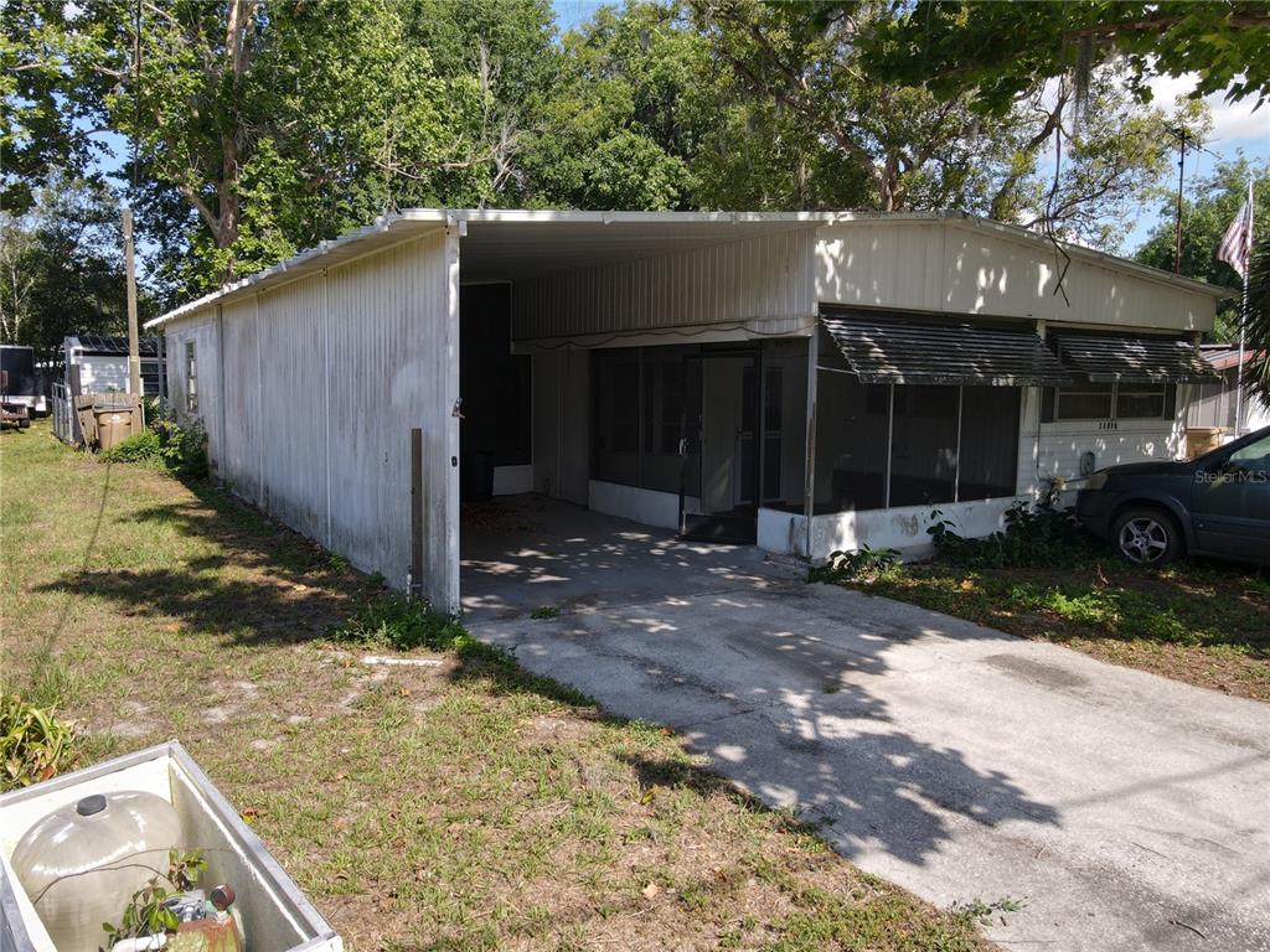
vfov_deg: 56.8
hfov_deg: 71.6
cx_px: 635
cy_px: 476
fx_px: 881
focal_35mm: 24
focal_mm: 4.5
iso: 100
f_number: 2.8
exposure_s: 1/400
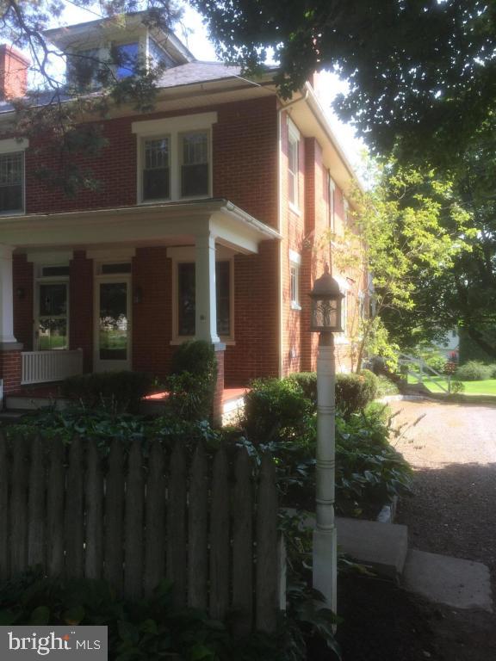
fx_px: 554
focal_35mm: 29
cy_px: 330
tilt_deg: +3.7
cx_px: 248
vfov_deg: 61.7
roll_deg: +1.1
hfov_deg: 48.2
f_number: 2.2
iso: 32
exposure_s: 1/306
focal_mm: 4.15
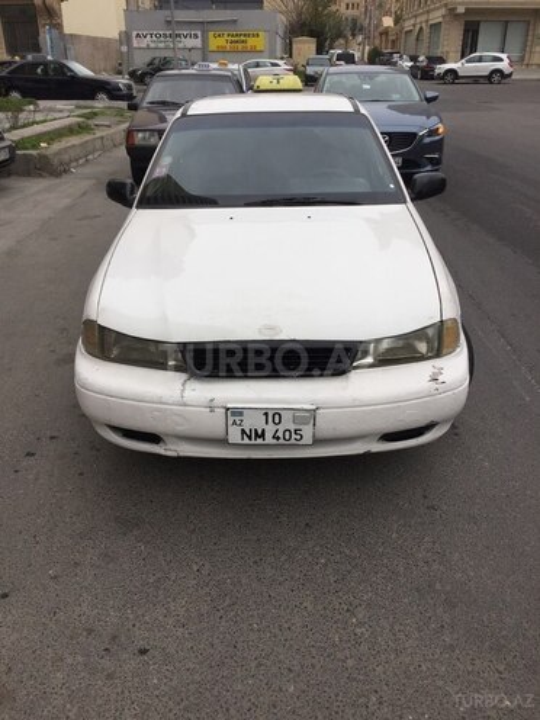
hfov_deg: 48.2
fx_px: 603
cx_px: 270
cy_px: 360
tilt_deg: -25.5
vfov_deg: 61.7
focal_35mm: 29
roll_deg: +0.2
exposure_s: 1/449
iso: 32
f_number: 2.2
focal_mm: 4.15
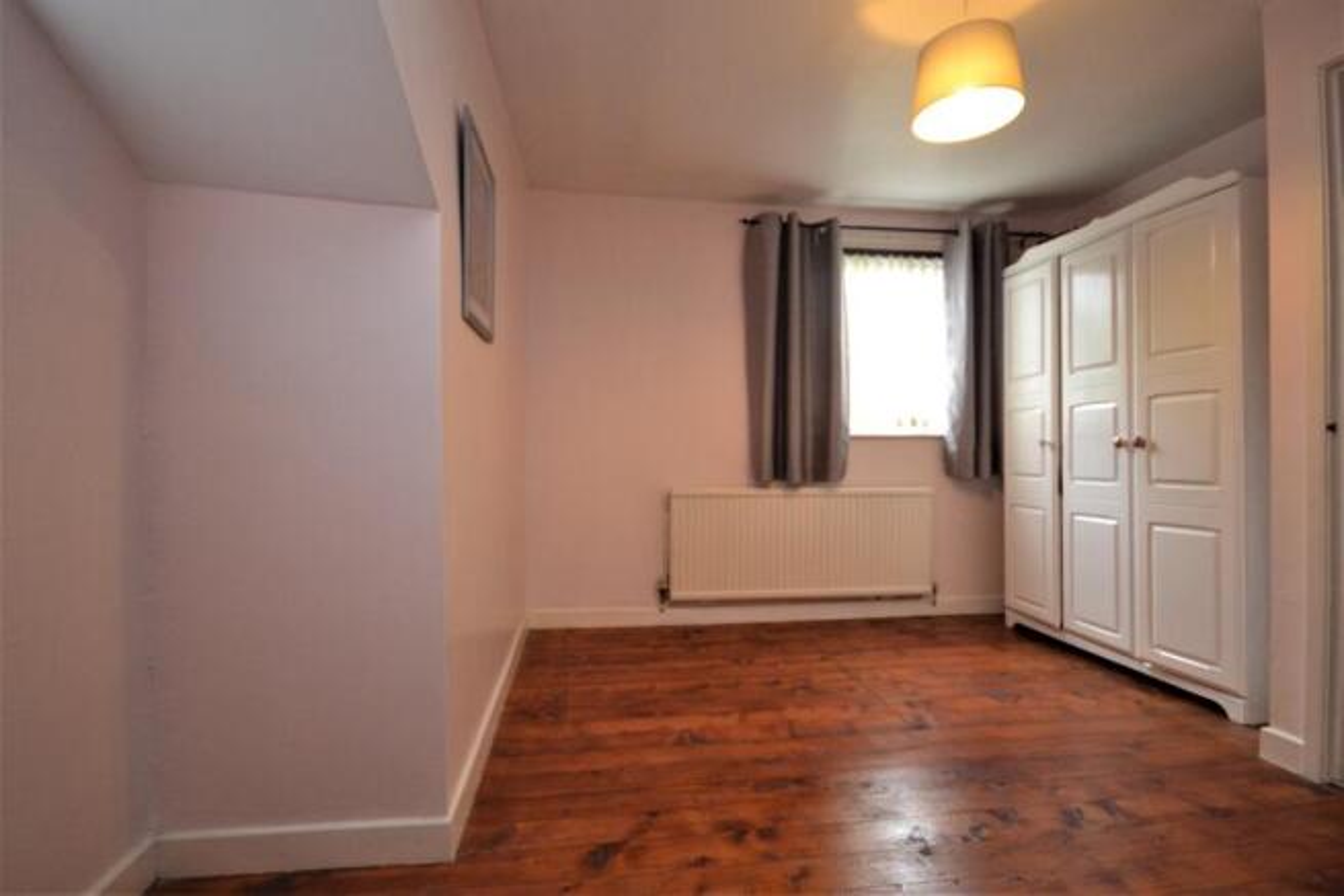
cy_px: 448
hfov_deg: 100.4
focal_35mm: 15
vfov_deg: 77.4
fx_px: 560
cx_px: 672
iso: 1000
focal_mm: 10
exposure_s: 1/60
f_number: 4
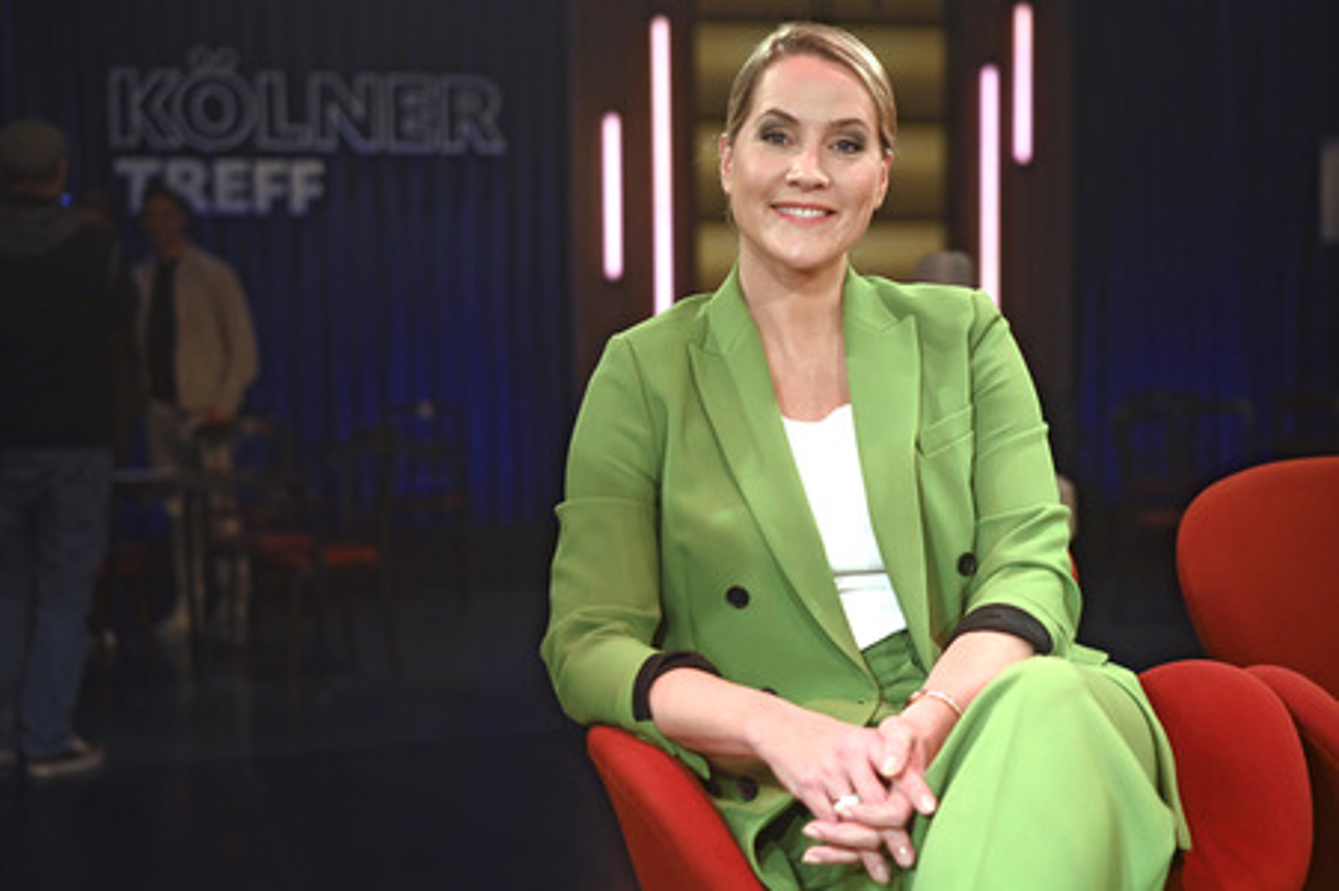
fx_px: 2044
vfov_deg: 24.6
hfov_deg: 36.3
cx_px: 670
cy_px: 446
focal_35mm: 55
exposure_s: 1/400
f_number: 2.5
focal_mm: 55
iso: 1250
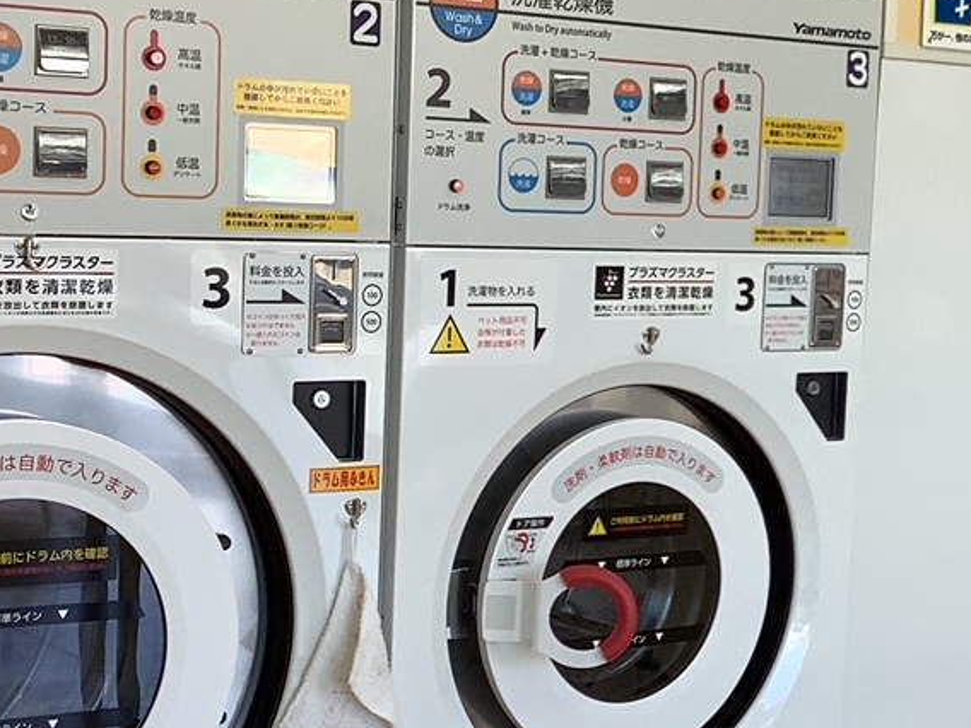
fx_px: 2497
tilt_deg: -7.2
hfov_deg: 21.0
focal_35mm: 89
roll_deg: -2.8
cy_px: 420
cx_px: 1050
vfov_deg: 16.6
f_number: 2.4
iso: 32
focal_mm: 3.3
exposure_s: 1/100
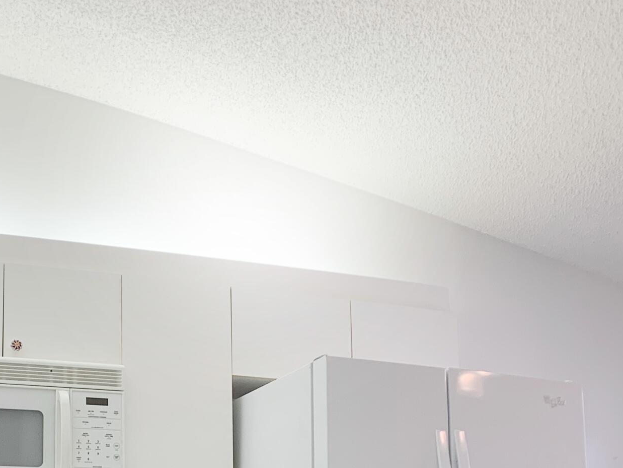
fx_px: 1134
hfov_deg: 29.8
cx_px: 97
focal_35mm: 63
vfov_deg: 21.9
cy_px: 527
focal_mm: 4.25
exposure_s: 1/120
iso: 64
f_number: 1.8
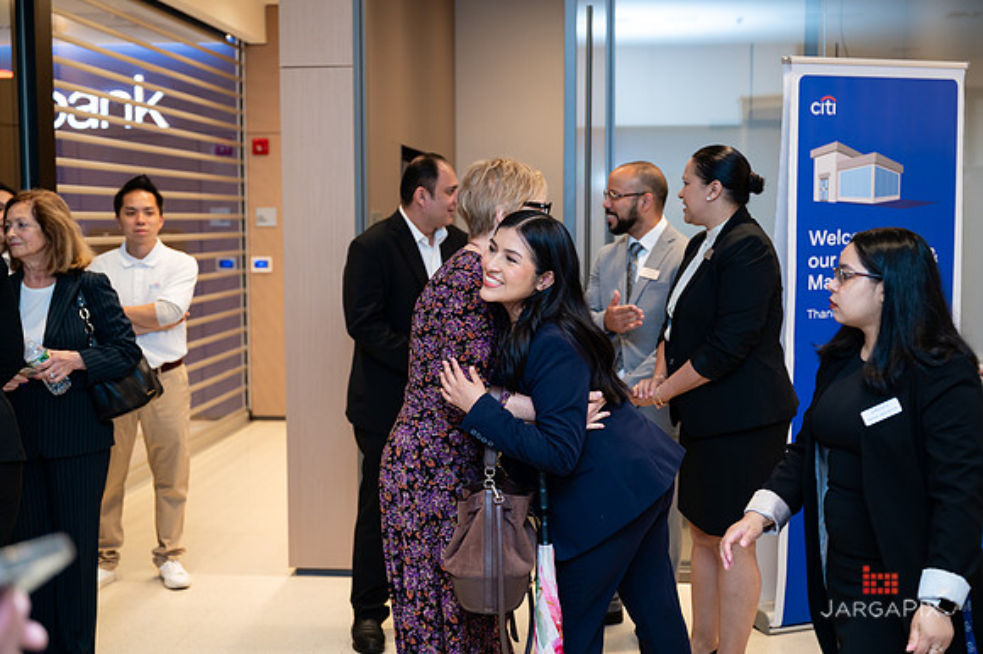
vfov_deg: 28.5
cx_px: 492
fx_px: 1288
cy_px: 327
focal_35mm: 47
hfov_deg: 41.8
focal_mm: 47
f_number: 3.2
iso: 400
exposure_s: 1/160
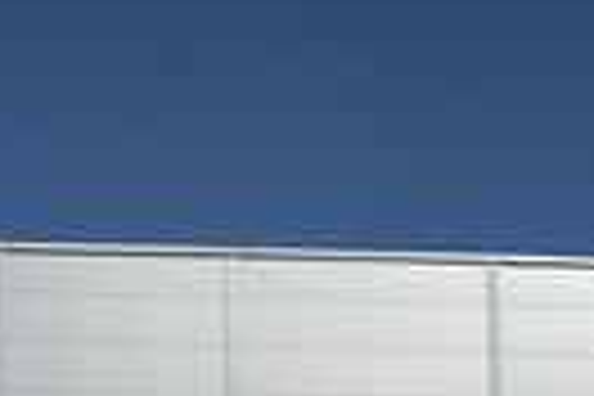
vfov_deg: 8.0
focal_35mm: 167
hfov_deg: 12.3
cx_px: 200
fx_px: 2755
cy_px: 644
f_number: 8
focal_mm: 49
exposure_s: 1/320
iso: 100
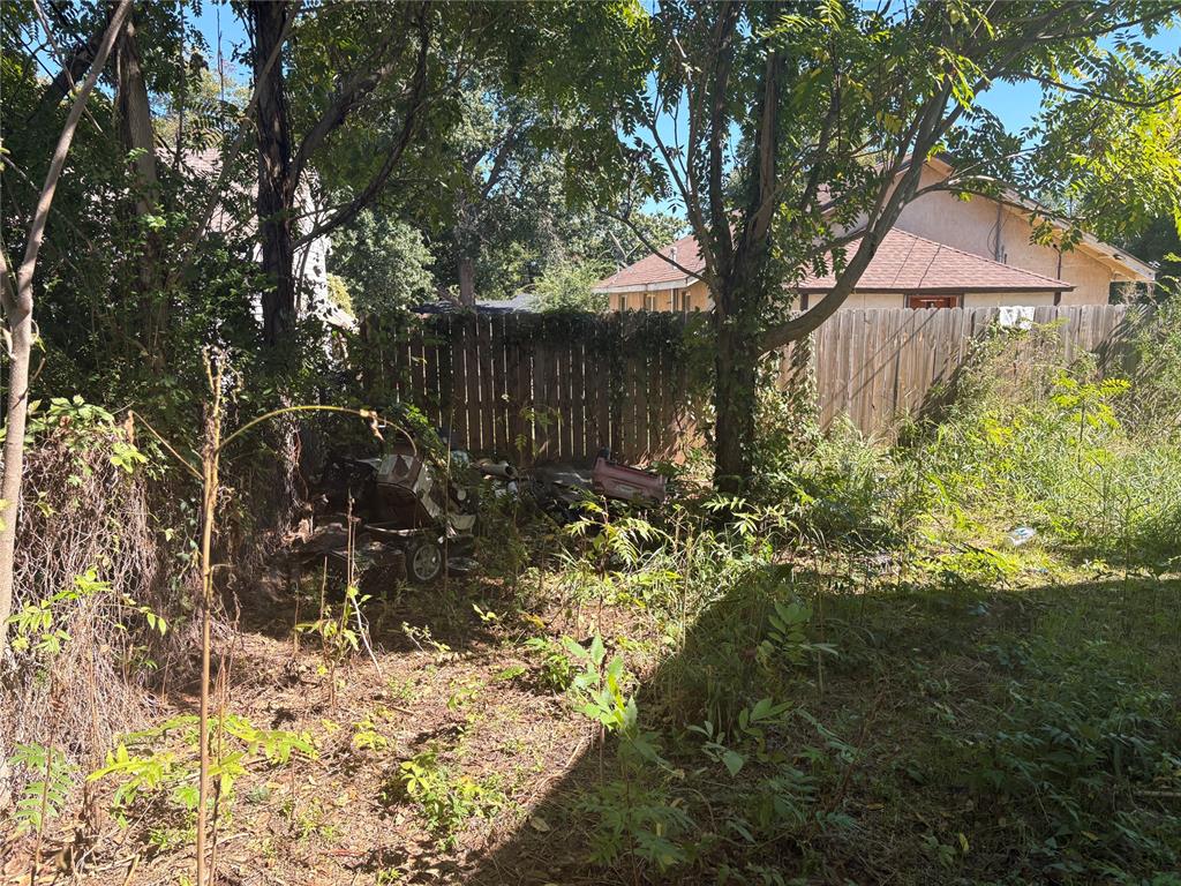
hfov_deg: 67.3
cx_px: 590
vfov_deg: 53.1
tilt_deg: -8.5
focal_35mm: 26
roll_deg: +0.5
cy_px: 443
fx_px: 887
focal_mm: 5.96
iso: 50
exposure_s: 1/694
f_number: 1.6
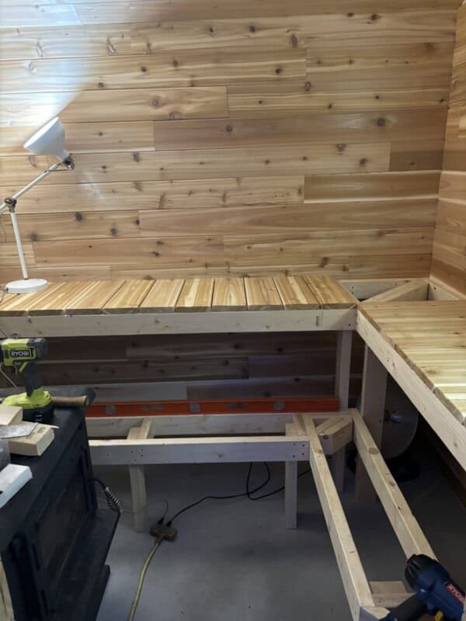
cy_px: 310
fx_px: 467
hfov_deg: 53.1
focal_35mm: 26
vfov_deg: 67.3
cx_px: 233
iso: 640
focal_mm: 6
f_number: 1.6
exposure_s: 1/40
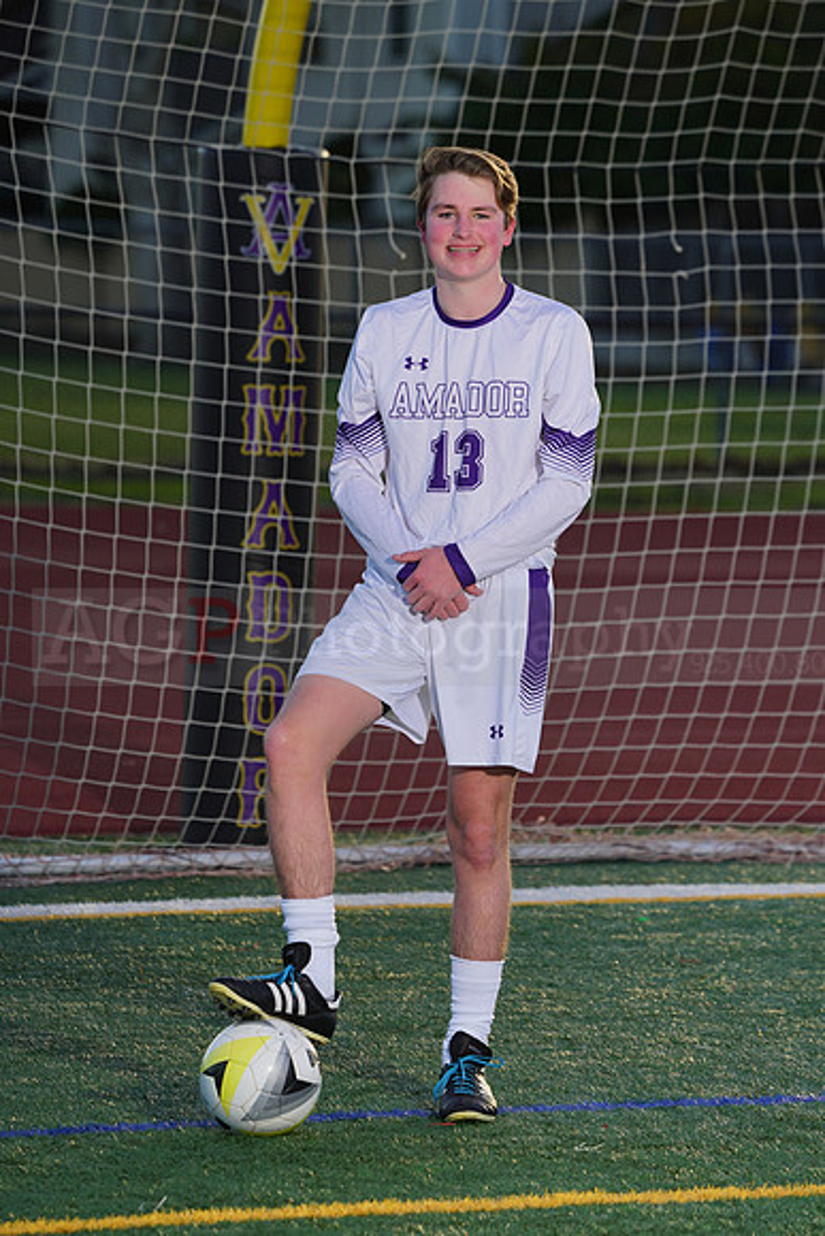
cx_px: 412
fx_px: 9412
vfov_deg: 7.5
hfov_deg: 5.0
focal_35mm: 274
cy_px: 618
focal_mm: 274
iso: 100
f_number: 8
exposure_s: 1/200
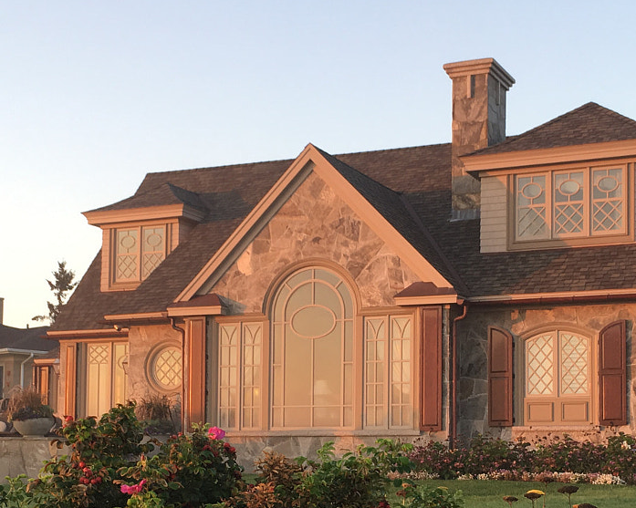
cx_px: 380
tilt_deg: +6.1
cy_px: 393
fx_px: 1223
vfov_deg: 23.2
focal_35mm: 65
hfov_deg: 29.1
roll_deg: -0.4
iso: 32
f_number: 2.2
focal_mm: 4.15
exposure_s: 1/120
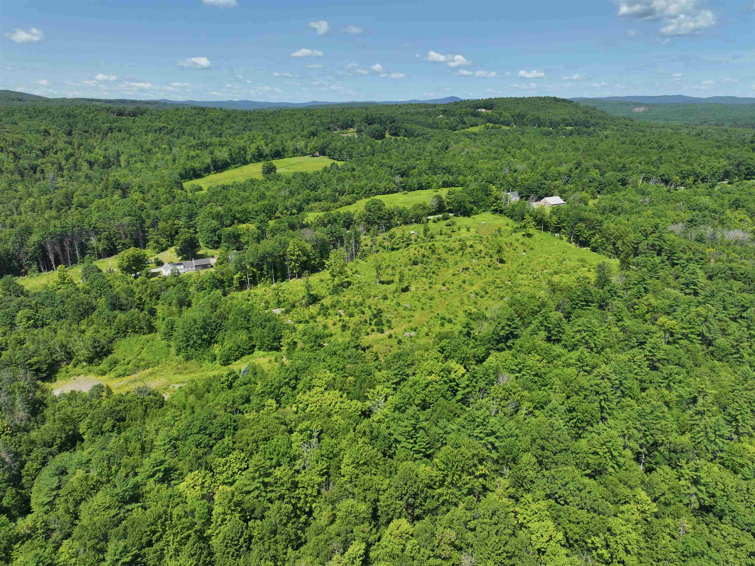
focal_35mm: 24
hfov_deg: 71.6
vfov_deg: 56.8
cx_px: 378
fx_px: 523
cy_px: 283
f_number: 2.8
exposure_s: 1/1600
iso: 100
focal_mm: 12.29
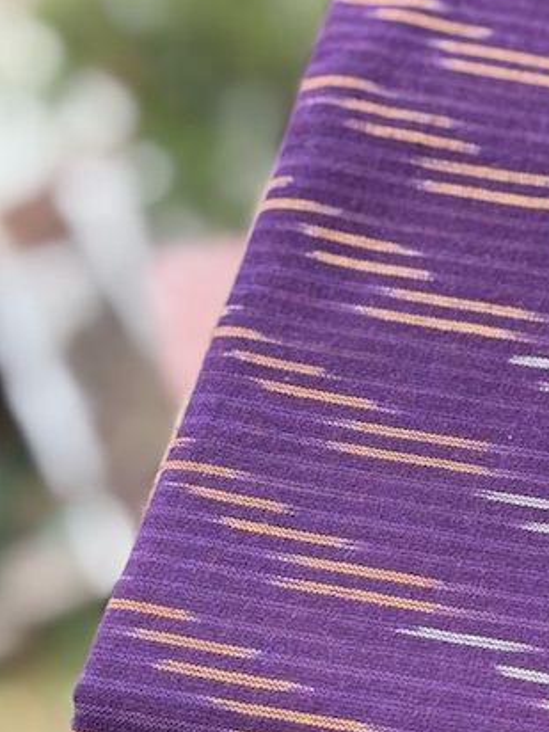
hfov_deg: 12.5
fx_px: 2453
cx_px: 605
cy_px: 458
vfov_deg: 16.9
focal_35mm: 116
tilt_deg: -54.1
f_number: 1.78
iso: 64
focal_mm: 6.76
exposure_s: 1/347
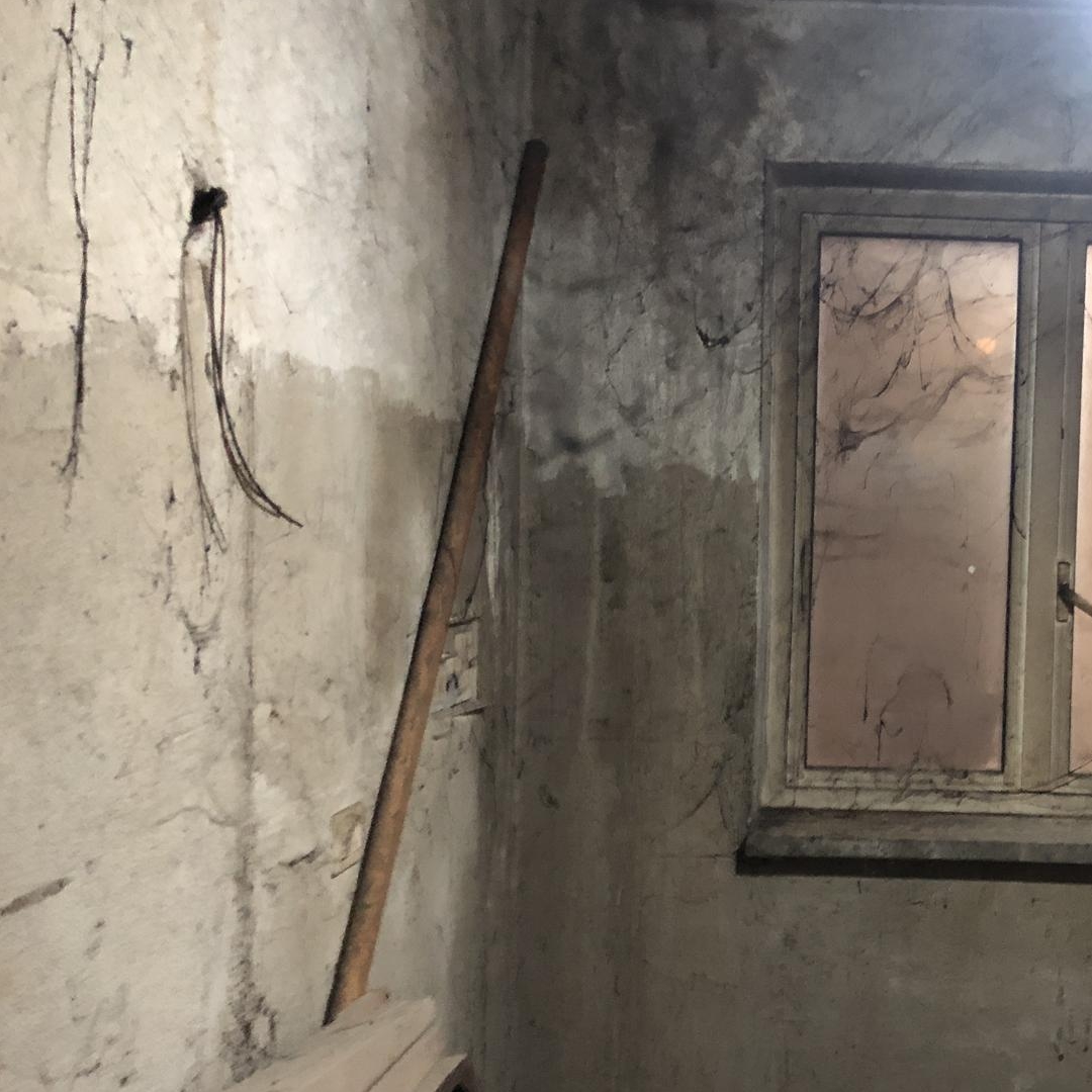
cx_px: 937
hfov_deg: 36.5
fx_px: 1570
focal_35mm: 44
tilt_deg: -2.2
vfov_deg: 38.3
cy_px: 593
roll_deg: -2.3
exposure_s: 1/5
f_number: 1.8
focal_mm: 4
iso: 100
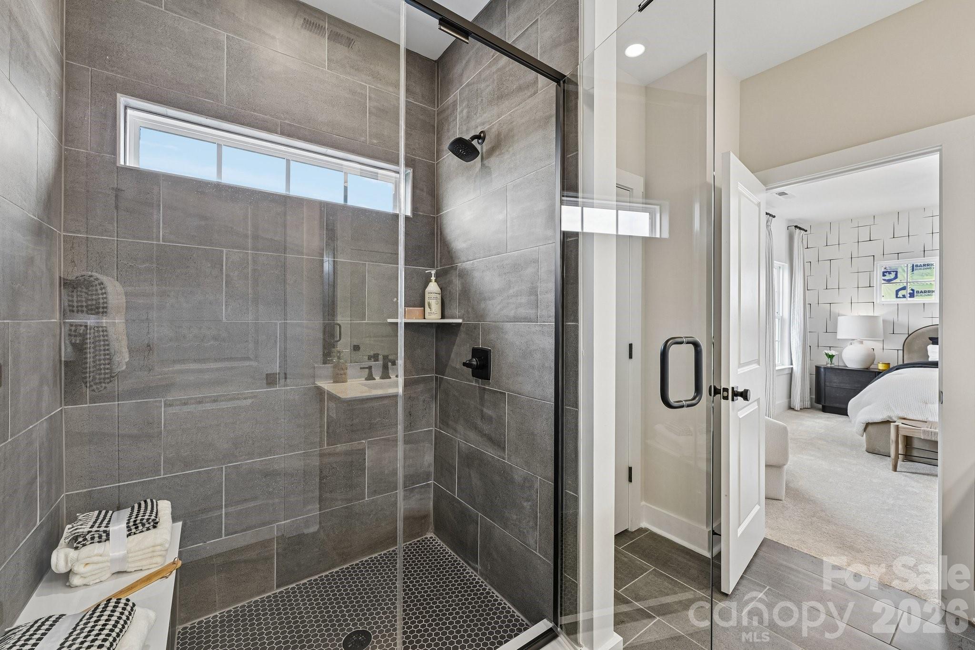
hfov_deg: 104.3
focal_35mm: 14
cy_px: 325
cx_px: 488
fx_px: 379
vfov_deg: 81.2
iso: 100
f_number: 8
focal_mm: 14
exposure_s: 1/2.5
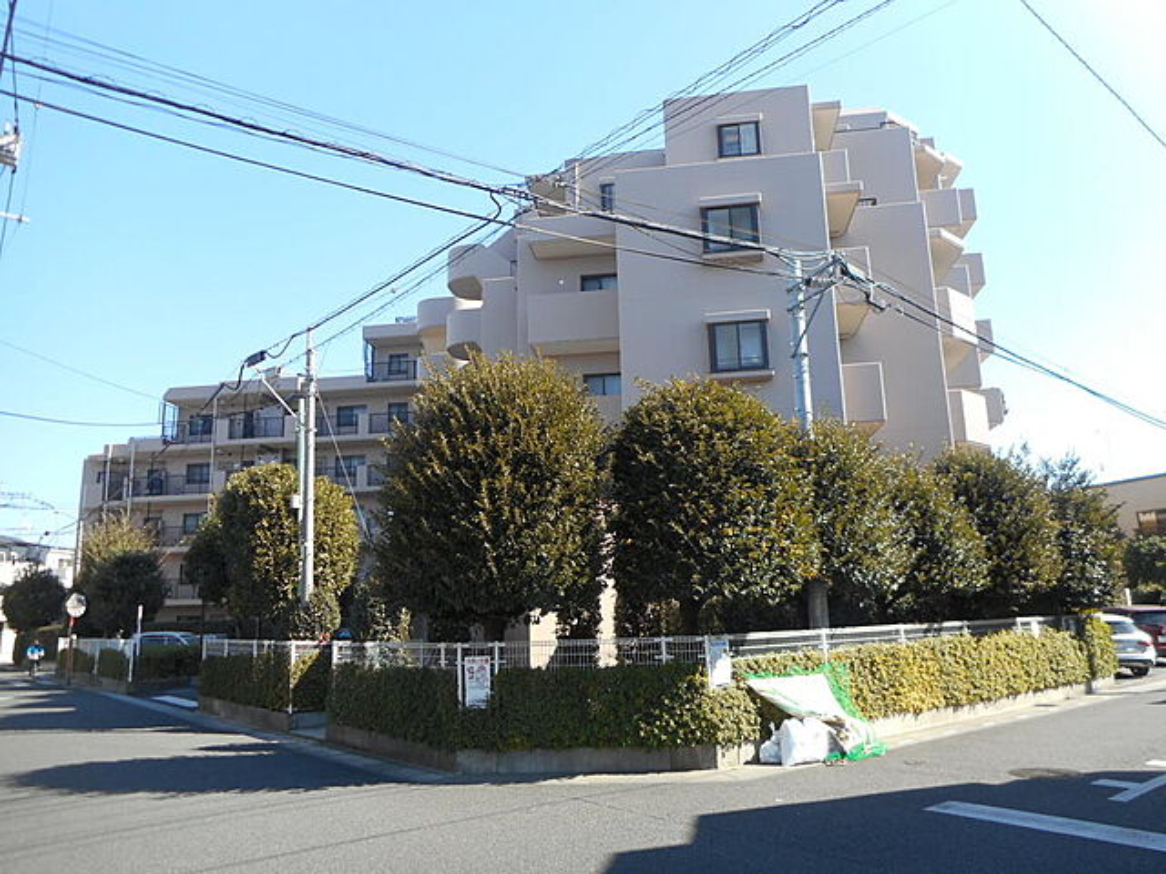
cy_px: 437
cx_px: 583
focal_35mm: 25
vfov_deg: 54.9
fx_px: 842
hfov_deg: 69.4
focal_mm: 4.5
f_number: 3.7
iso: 80
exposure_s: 1/250
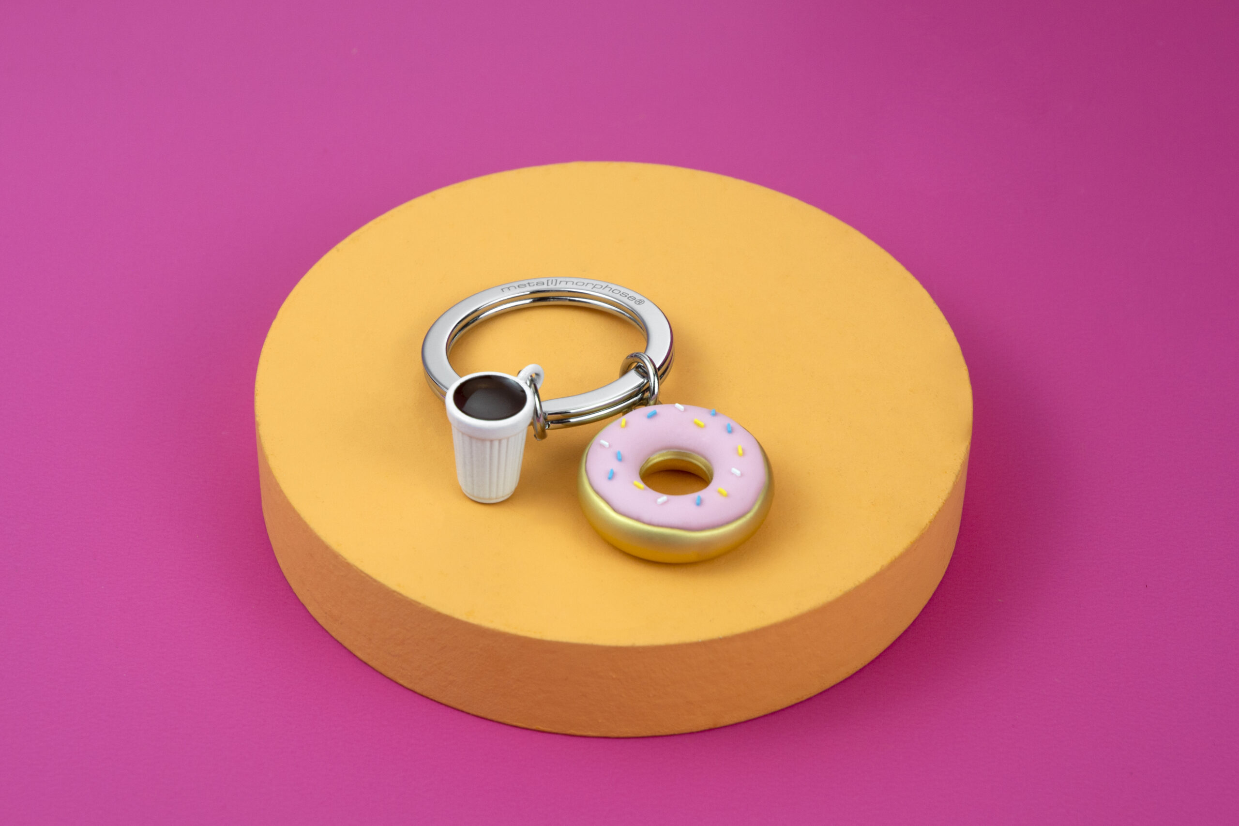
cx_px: 620
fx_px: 3614
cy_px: 413
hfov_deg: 19.5
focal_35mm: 105
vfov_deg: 13.0
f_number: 10
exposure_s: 1/50
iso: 100
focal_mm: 70
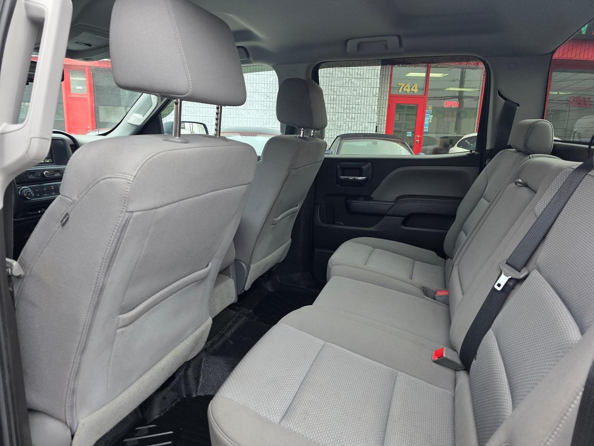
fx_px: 395
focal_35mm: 23
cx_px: 297
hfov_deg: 73.9
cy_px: 223
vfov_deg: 58.9
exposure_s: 1/180
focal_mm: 6.3
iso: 80
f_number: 1.7
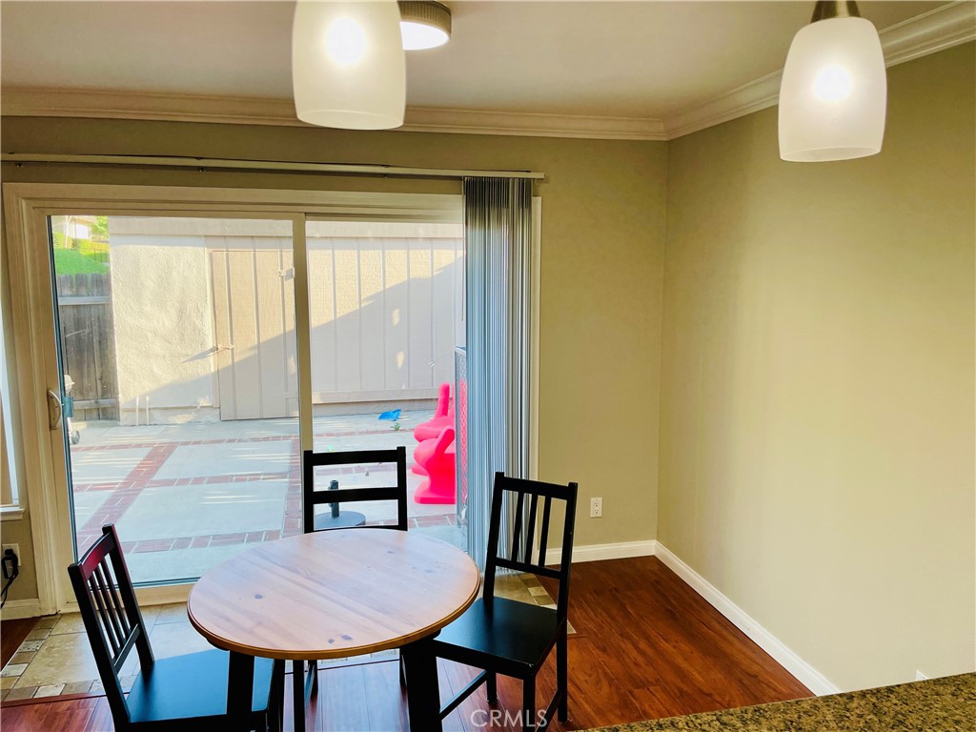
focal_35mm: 26
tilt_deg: -8.8
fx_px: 733
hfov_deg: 67.3
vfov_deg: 53.1
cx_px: 488
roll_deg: +0.3
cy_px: 366
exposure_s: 1/120
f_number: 1.6
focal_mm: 4.2
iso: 64
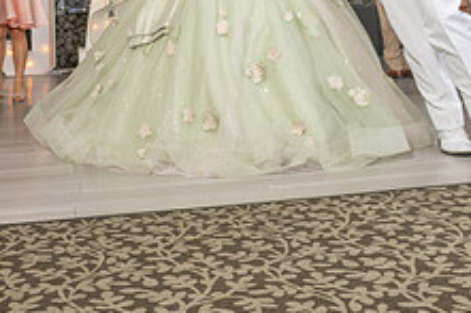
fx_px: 824
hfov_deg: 31.8
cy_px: -90
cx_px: 185
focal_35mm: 63
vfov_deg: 19.8
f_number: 3.5
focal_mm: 24
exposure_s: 1/160
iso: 500
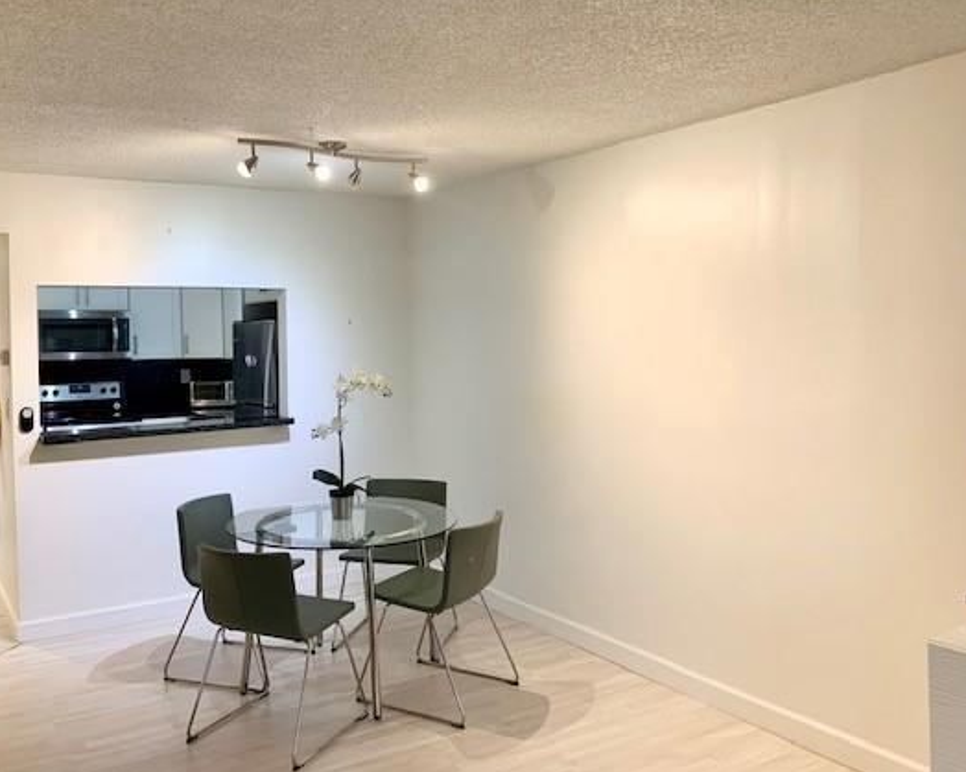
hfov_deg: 56.8
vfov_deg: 47.1
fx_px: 886
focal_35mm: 31
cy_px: 368
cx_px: 393
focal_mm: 4.25
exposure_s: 1/60
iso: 125
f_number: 1.8
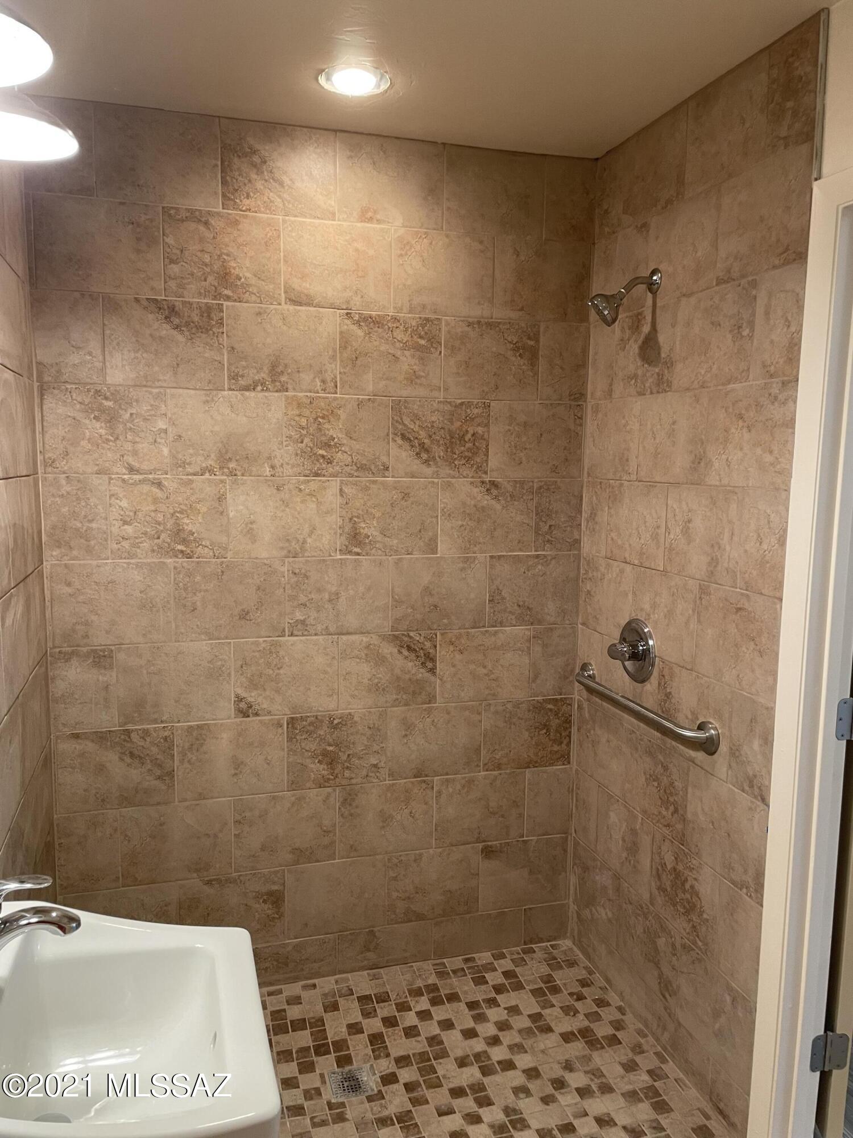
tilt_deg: -7.5
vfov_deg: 67.3
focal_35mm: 26
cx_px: 426
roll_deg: -0.7
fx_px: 854
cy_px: 569
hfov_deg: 53.1
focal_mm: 4.2
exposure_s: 1/60
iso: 125
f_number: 1.6
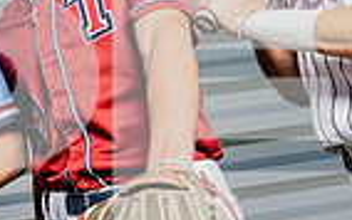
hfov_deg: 17.7
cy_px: 112
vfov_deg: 13.1
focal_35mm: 100
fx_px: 960
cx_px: -233
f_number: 8
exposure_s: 1/250
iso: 125
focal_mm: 24
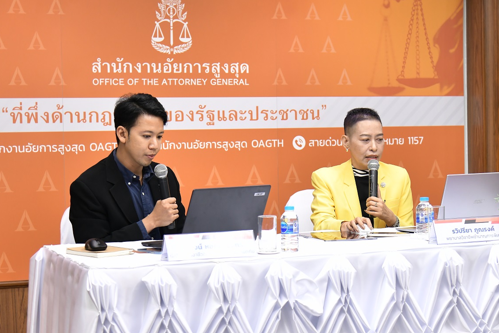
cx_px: 290
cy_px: 184
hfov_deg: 24.7
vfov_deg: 16.6
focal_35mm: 82
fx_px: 1137
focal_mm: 62
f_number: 4.5
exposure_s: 1/80
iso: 1600
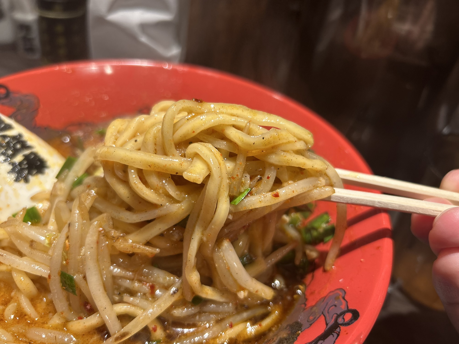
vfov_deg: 53.1
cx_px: 230
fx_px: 345
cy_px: 172
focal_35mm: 26
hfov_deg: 67.3
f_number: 1.5
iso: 64
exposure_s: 1/100
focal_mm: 5.7
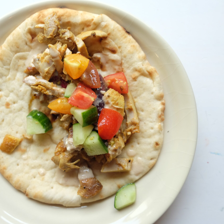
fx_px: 300
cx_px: 88
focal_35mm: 41
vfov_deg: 40.9
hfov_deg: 40.7
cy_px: 112
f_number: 3.6
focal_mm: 21.4
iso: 200
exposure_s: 1/60
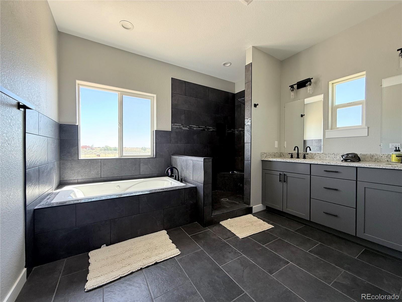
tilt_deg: +0.3
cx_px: 201
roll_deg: +0.4
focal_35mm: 14
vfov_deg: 85.7
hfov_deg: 102.1
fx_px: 163
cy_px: 151
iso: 100
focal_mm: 2.22
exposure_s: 1/99
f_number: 2.2
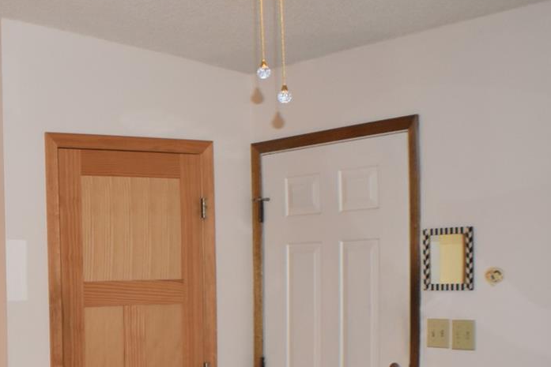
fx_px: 1441
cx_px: -71
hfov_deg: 20.5
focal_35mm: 94
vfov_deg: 14.3
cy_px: 364
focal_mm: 27
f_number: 4.5
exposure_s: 1/80
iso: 800
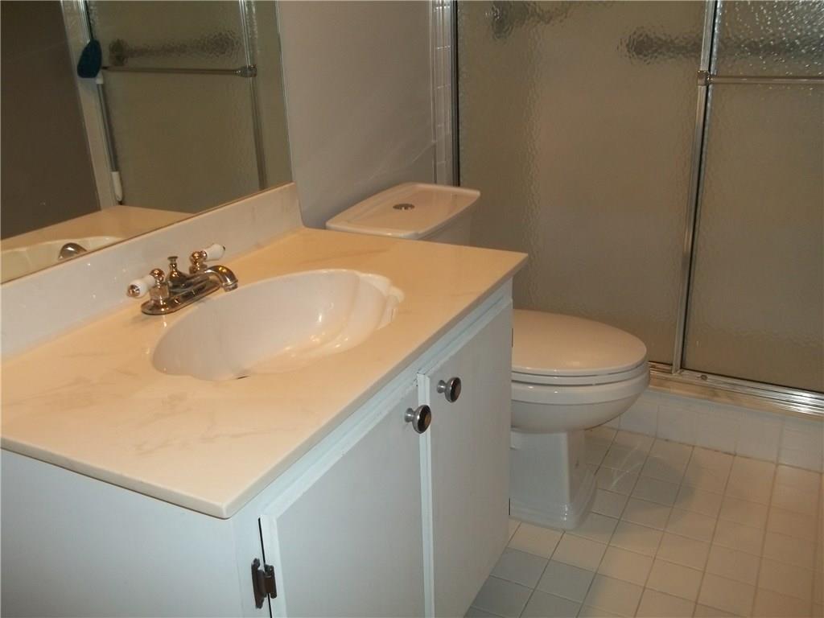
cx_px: 412
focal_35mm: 32
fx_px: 762
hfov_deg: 56.8
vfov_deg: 44.2
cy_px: 309
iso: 160
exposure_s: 1/30
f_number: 2.9
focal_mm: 5.7
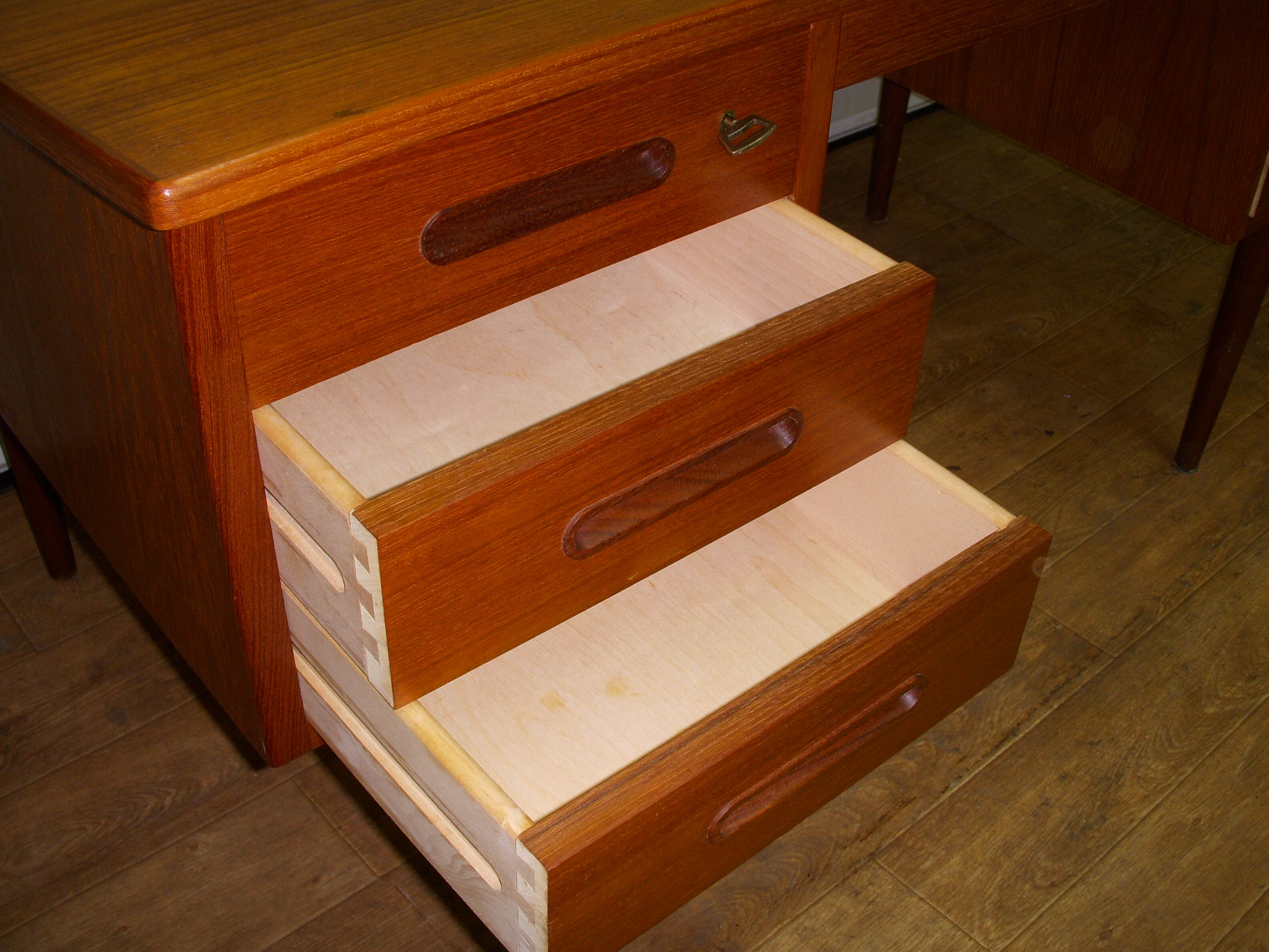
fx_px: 1430
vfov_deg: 36.8
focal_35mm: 39
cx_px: 636
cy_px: 477
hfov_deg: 47.9
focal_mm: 6.3
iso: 100
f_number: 3.3
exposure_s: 1/30
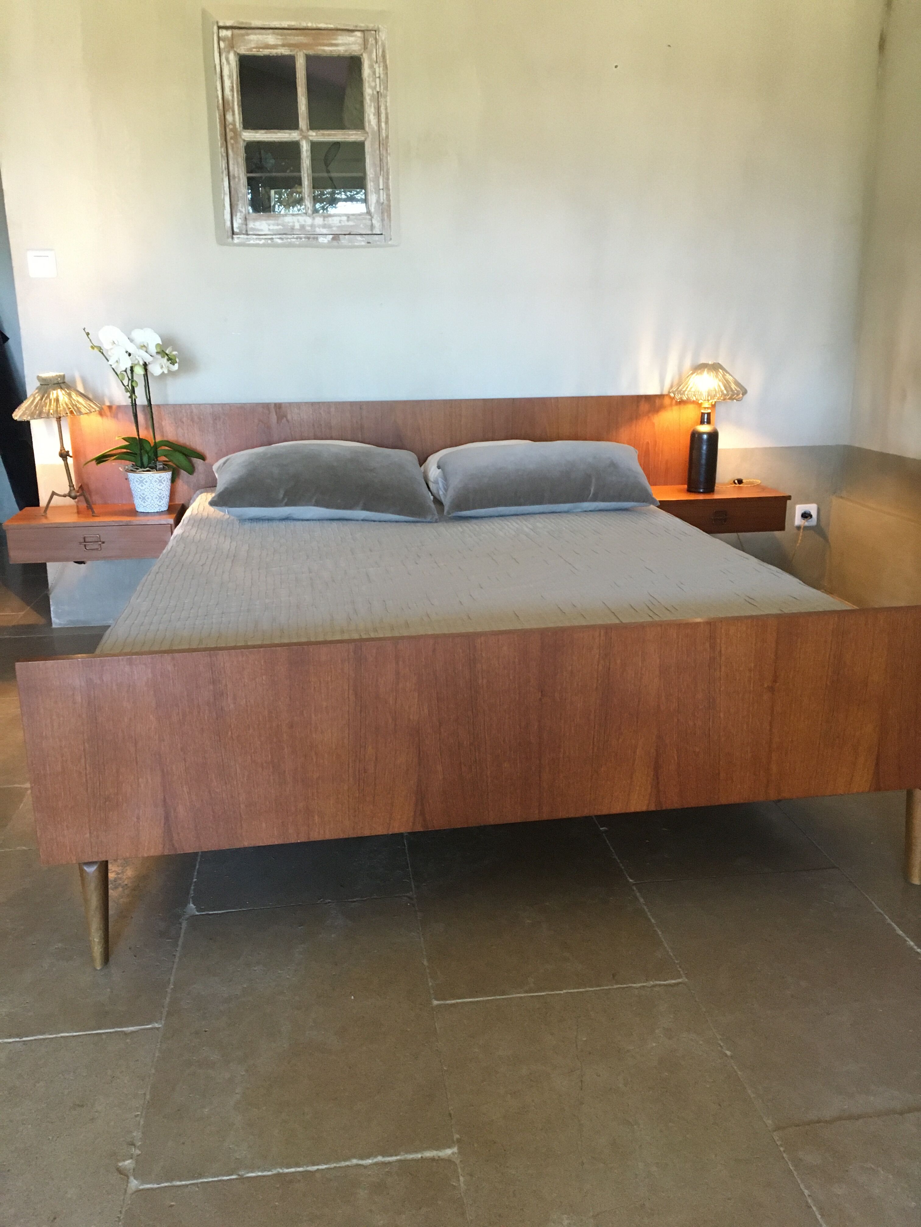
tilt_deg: -15.1
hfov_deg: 48.2
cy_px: 614
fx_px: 1029
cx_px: 460
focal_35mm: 29
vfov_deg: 61.7
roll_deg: +2.1
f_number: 2.2
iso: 200
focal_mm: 4.15
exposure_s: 1/25
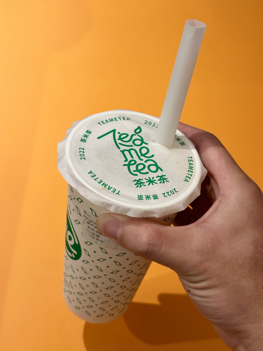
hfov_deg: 30.3
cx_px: 132
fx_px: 486
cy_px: 176
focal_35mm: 48
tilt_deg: -54.8
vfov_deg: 39.7
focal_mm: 6.86
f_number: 1.78
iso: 100
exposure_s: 1/60
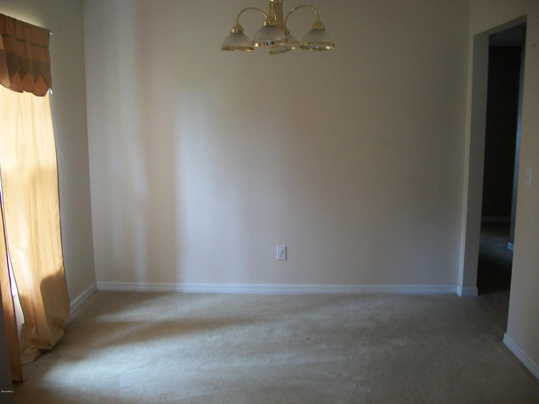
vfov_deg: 44.2
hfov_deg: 56.8
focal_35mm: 32
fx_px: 498
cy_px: 202
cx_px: 270
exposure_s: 1/30
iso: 160
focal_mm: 5.7
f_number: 2.9
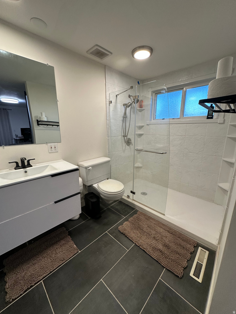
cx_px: 118
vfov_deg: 102.1
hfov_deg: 85.7
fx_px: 127
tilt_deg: -11.9
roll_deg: -0.9
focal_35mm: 14
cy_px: 157
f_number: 2.2
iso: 160
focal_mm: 2.22
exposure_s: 1/120
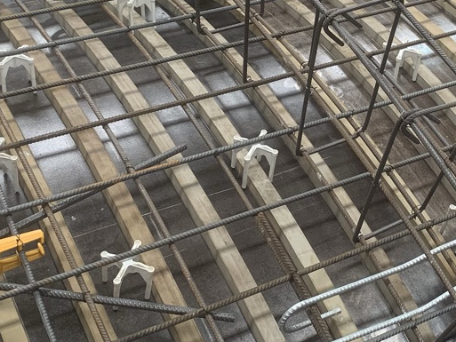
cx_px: 374
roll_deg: +0.8
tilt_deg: -22.8
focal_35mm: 71
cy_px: 80
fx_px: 936
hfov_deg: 26.8
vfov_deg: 20.5
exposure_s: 1/121
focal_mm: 4.25
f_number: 1.8
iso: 50
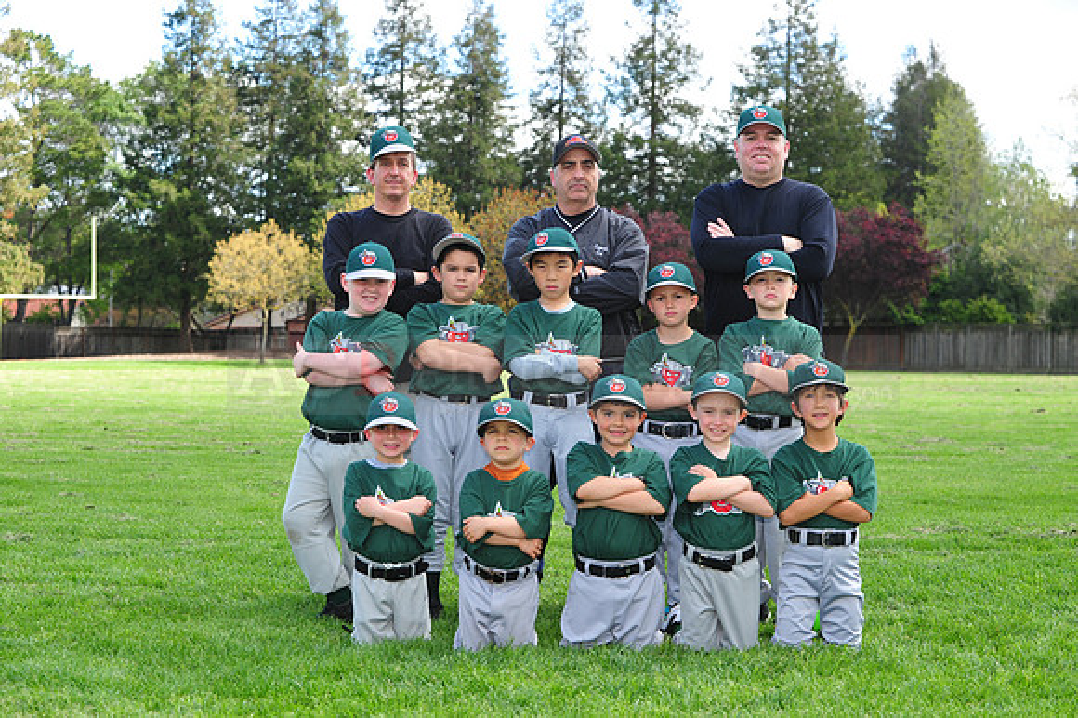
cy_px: 359
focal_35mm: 80
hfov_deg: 25.4
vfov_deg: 17.0
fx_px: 2394
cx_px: 539
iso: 400
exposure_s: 1/320
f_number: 7.1
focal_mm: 80
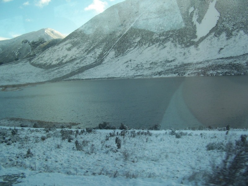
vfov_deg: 37.7
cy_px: 93
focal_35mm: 38
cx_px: 124
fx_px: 272
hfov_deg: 49.0
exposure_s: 1/250
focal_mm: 6.3
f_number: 2.8
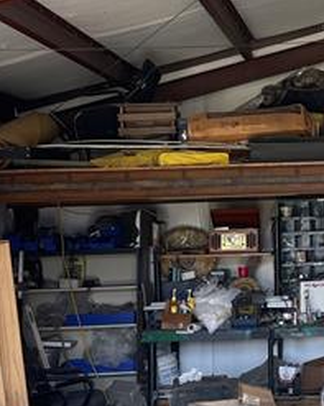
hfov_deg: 19.1
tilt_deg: +7.0
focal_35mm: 76
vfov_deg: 24.8
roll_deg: +1.6
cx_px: 380
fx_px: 913
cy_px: 104
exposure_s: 1/128
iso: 32
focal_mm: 5.1
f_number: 1.6
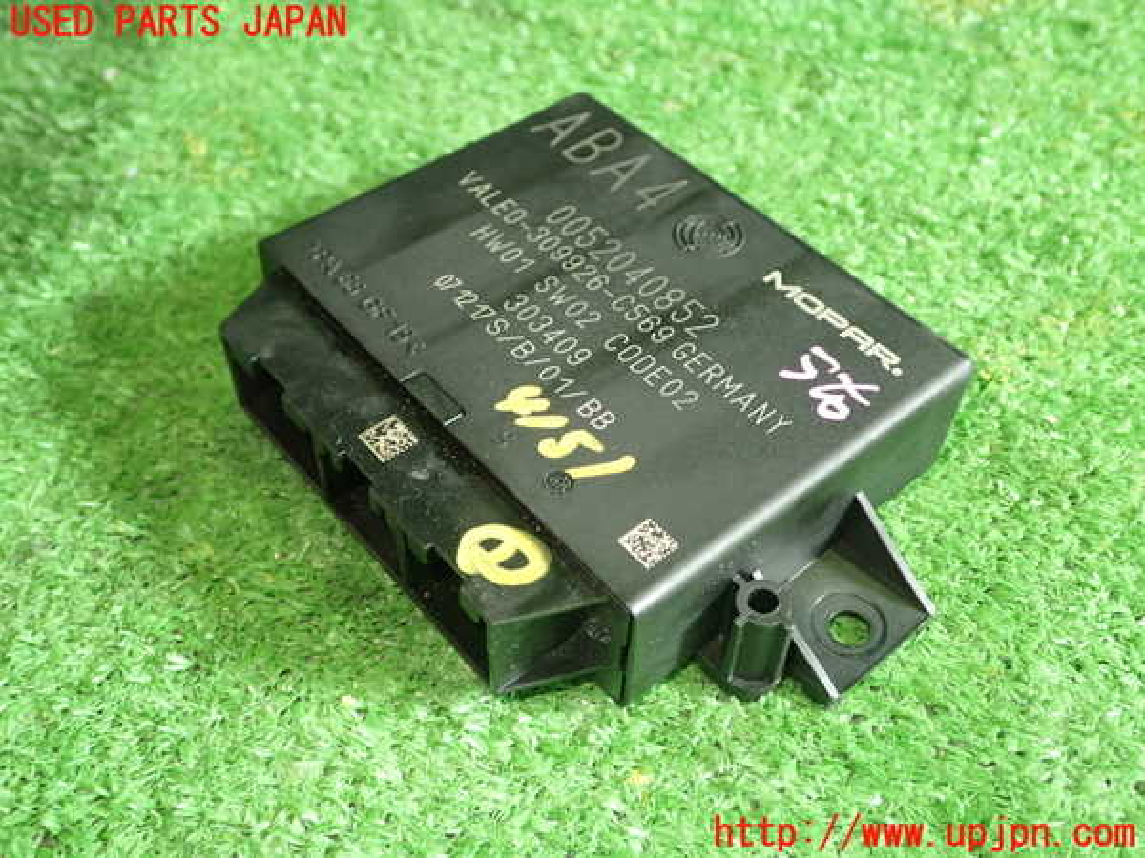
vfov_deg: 39.7
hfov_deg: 51.4
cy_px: 429
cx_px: 572
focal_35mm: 36
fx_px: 1191
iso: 320
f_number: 2.5
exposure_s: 1/40
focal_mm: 6.37
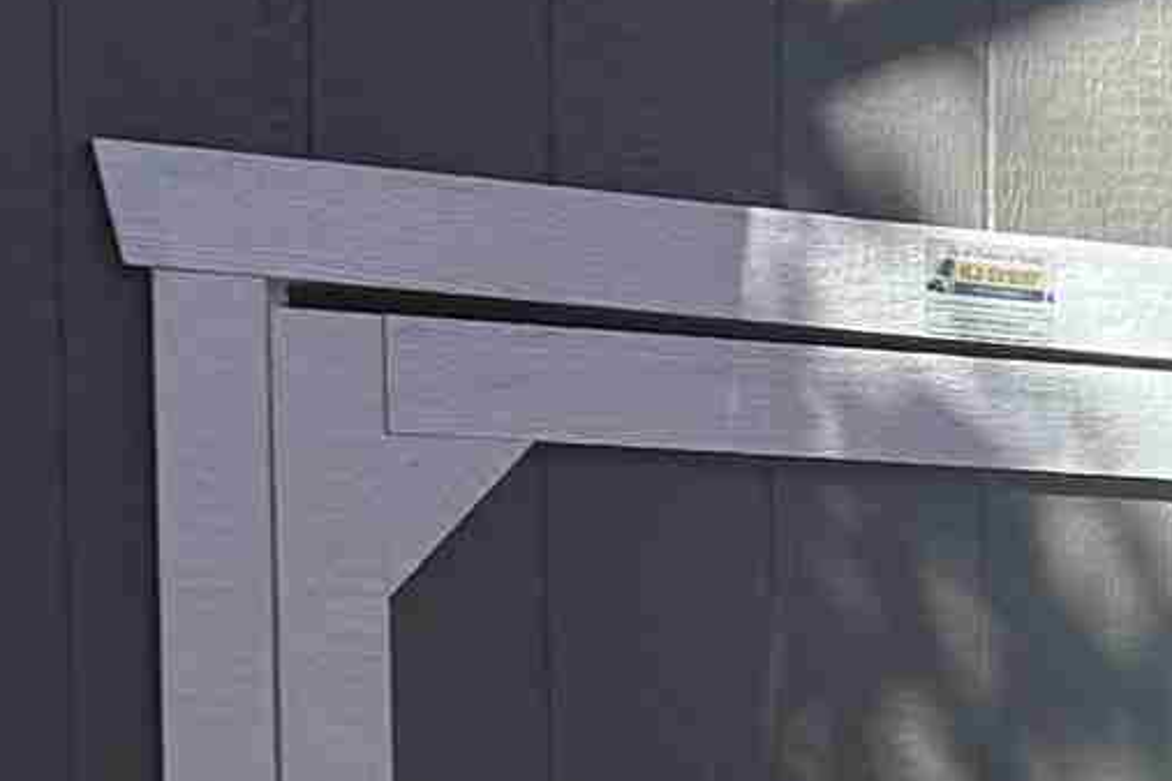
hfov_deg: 12.1
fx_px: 5339
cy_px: 1299
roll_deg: -0.3
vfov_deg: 8.1
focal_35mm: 164
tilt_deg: -5.0
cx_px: 1620
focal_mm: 5.7
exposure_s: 1/909
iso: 50
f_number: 1.5
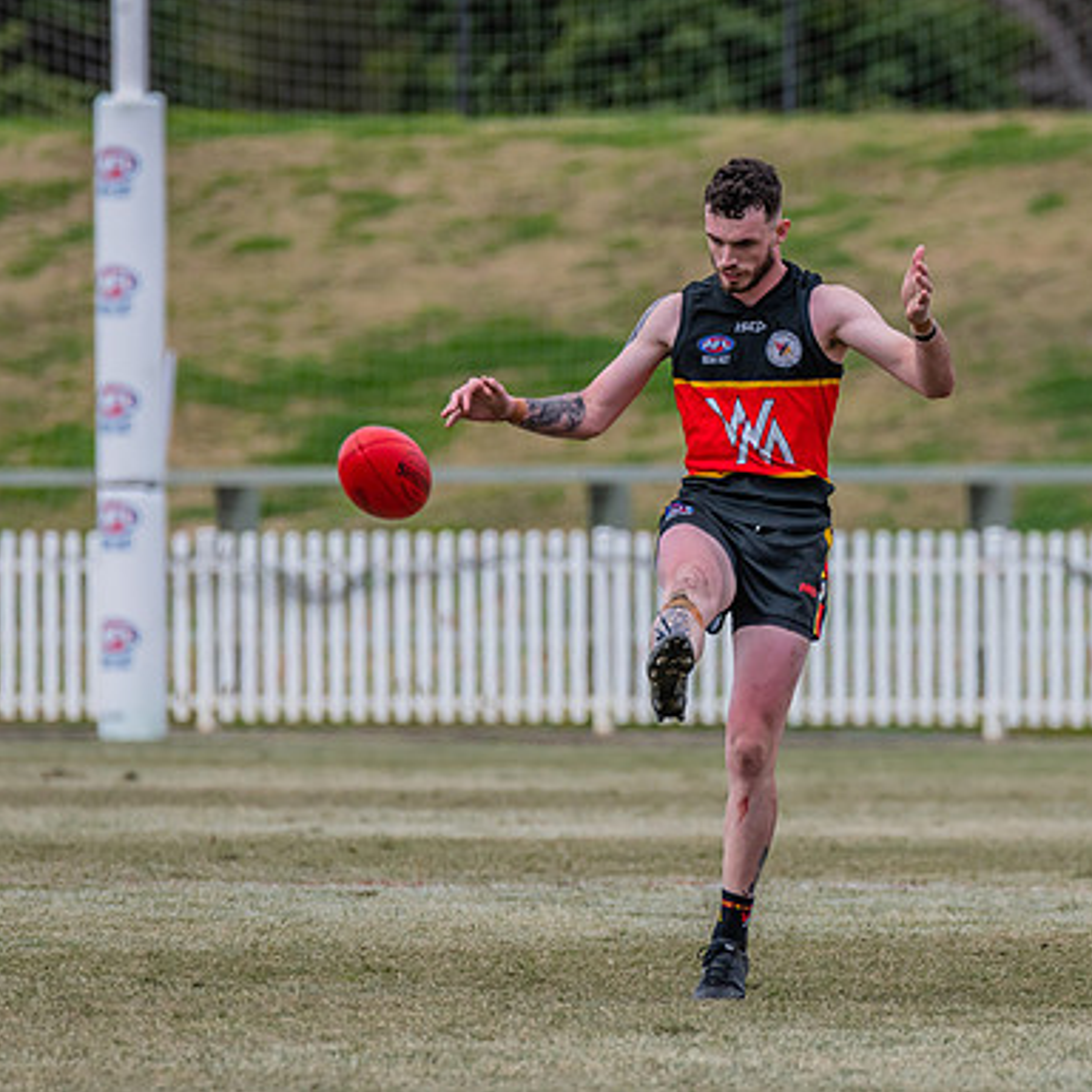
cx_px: 758
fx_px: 23092
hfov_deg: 2.7
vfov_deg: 2.7
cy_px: 543
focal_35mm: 647
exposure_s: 1/1600
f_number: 9
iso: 800
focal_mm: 460
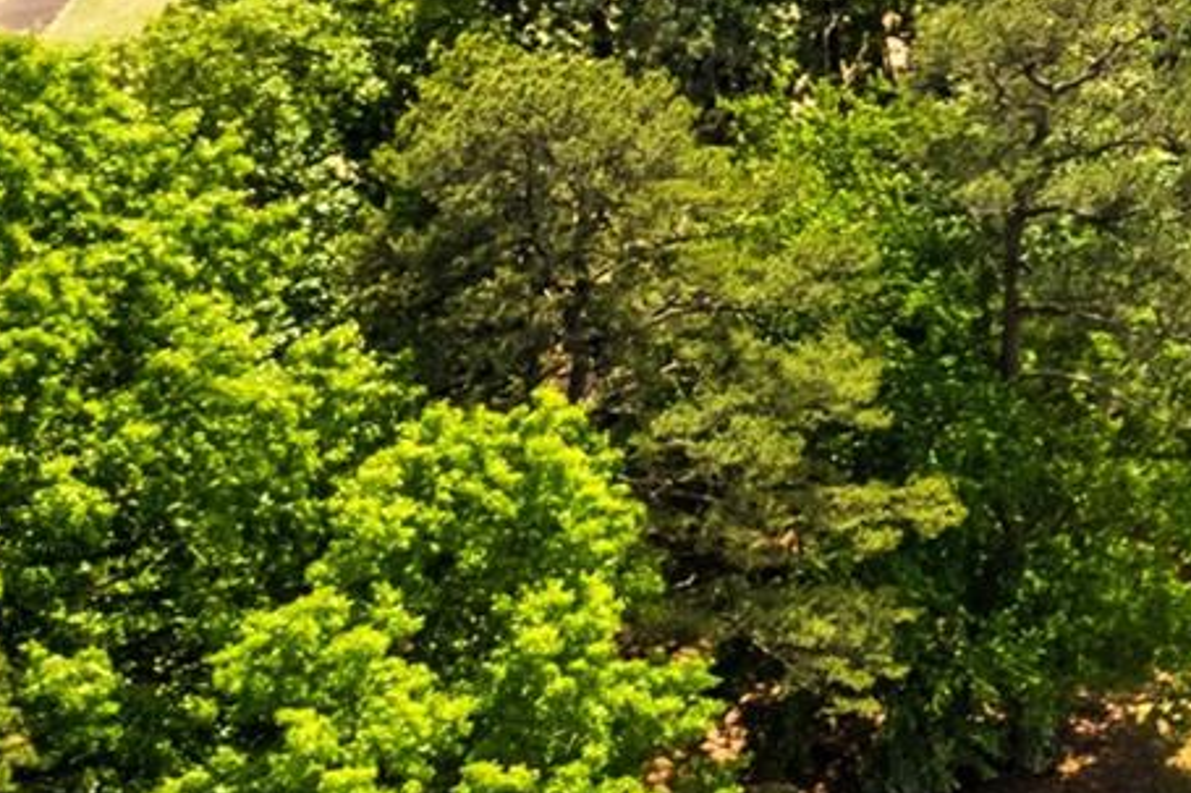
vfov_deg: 13.3
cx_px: 2348
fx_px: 3274
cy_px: -245
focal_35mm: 99
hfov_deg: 16.2
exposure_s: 1/1250
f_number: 2.8
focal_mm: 8.38
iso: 100
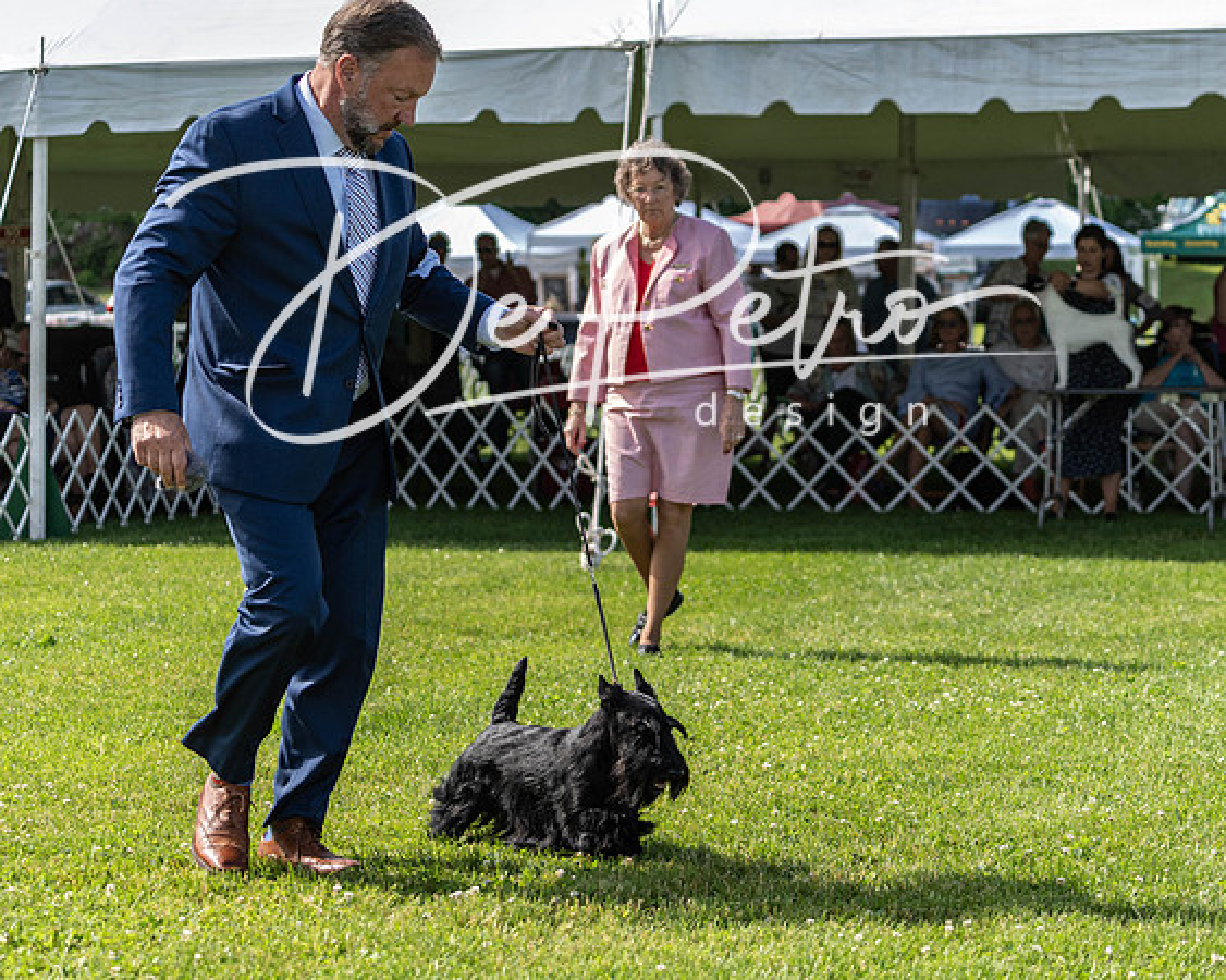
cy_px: 537
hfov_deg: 21.0
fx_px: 3313
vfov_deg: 16.8
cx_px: 672
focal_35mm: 91
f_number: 4
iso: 800
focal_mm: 74
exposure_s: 1/2000
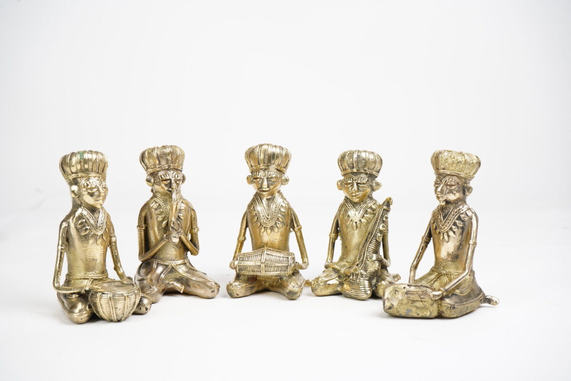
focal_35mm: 60
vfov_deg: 22.6
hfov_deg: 33.4
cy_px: 190
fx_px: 952
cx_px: 286
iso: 800
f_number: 10
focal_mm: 60
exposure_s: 1/100
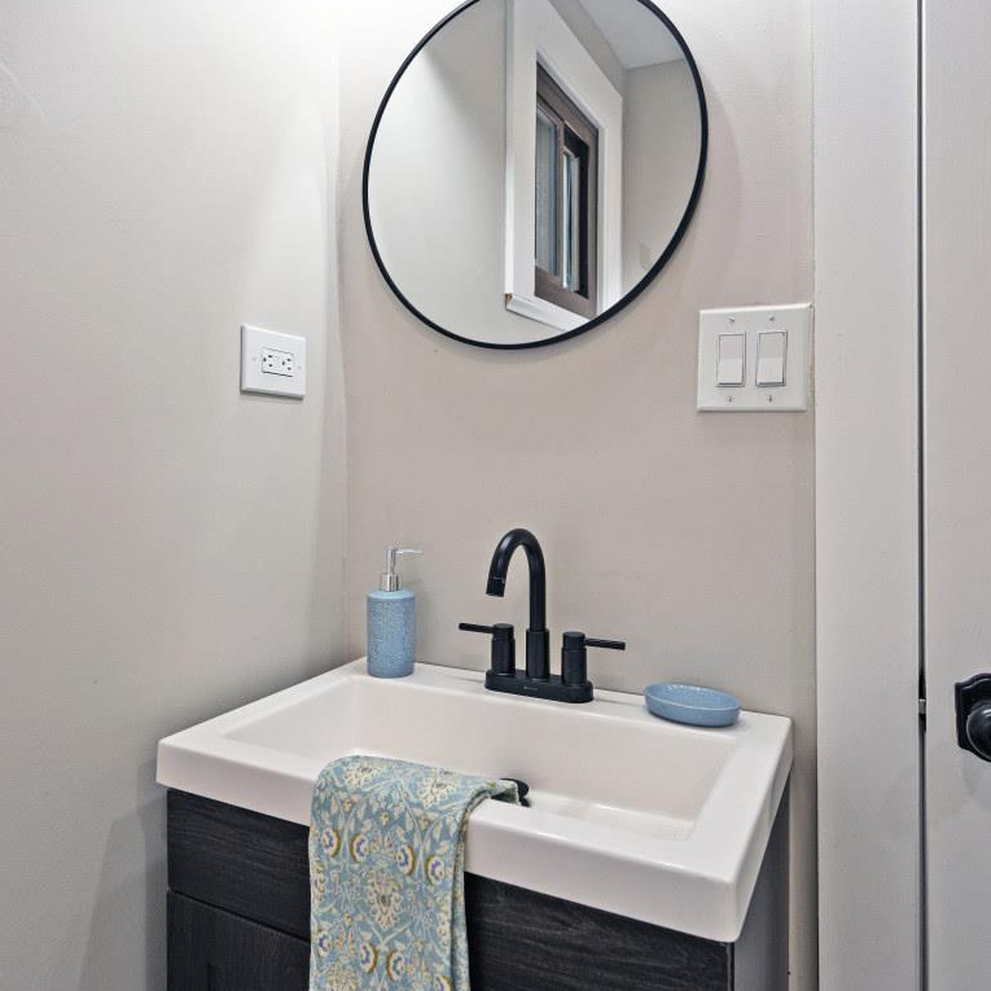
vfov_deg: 61.2
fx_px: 837
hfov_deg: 61.0
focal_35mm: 26
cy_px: 455
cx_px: 429
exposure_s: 1/80
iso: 200
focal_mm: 15.5
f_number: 4.5
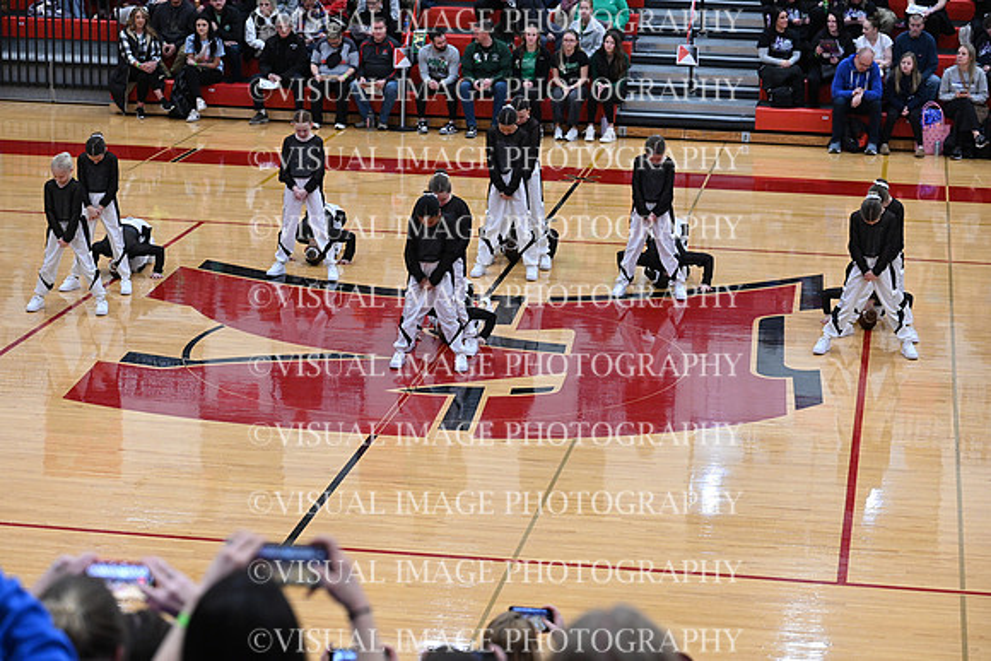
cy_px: 330
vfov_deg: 15.0
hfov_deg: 22.4
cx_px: 496
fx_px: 2505
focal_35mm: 91
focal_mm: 91
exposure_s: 1/320
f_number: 4
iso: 4000
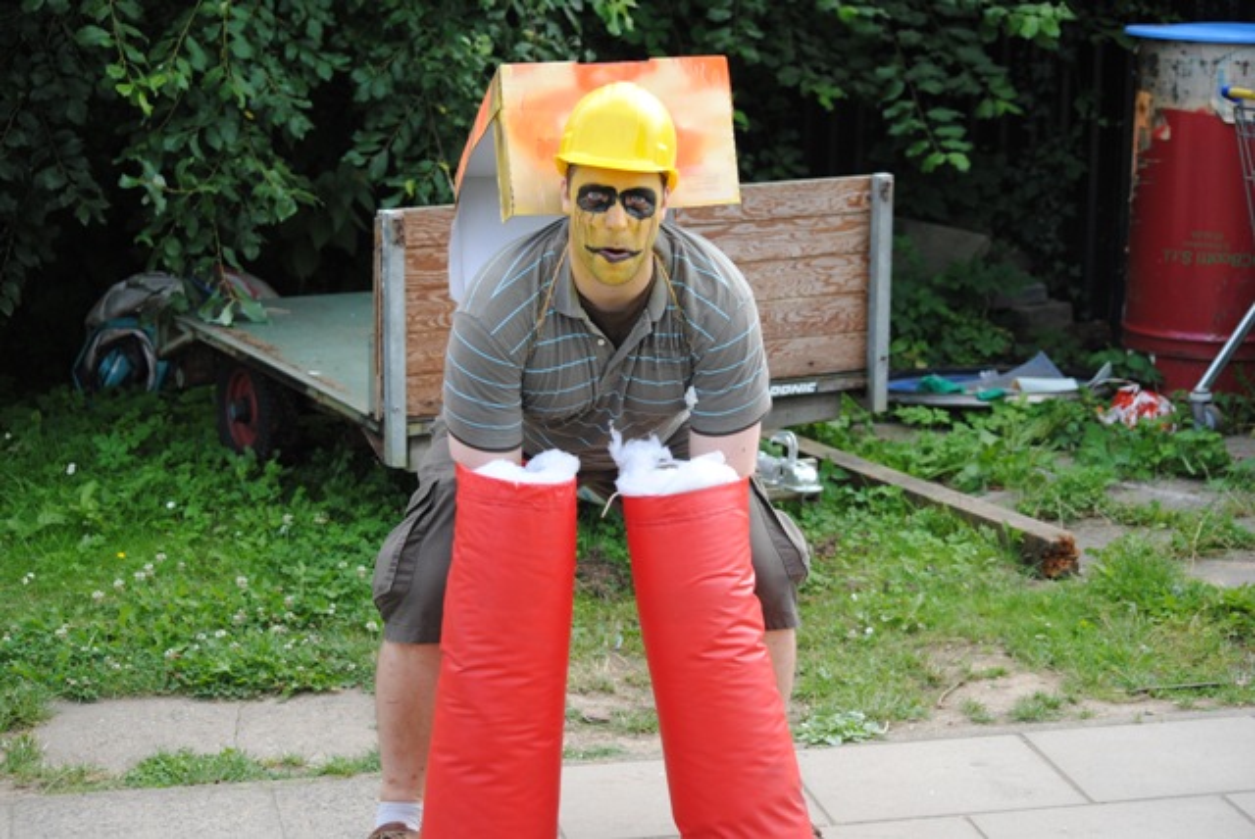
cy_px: 420
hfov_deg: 21.9
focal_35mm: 93
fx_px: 3245
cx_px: 628
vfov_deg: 14.7
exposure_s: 1/400
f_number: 5
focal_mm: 62
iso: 200
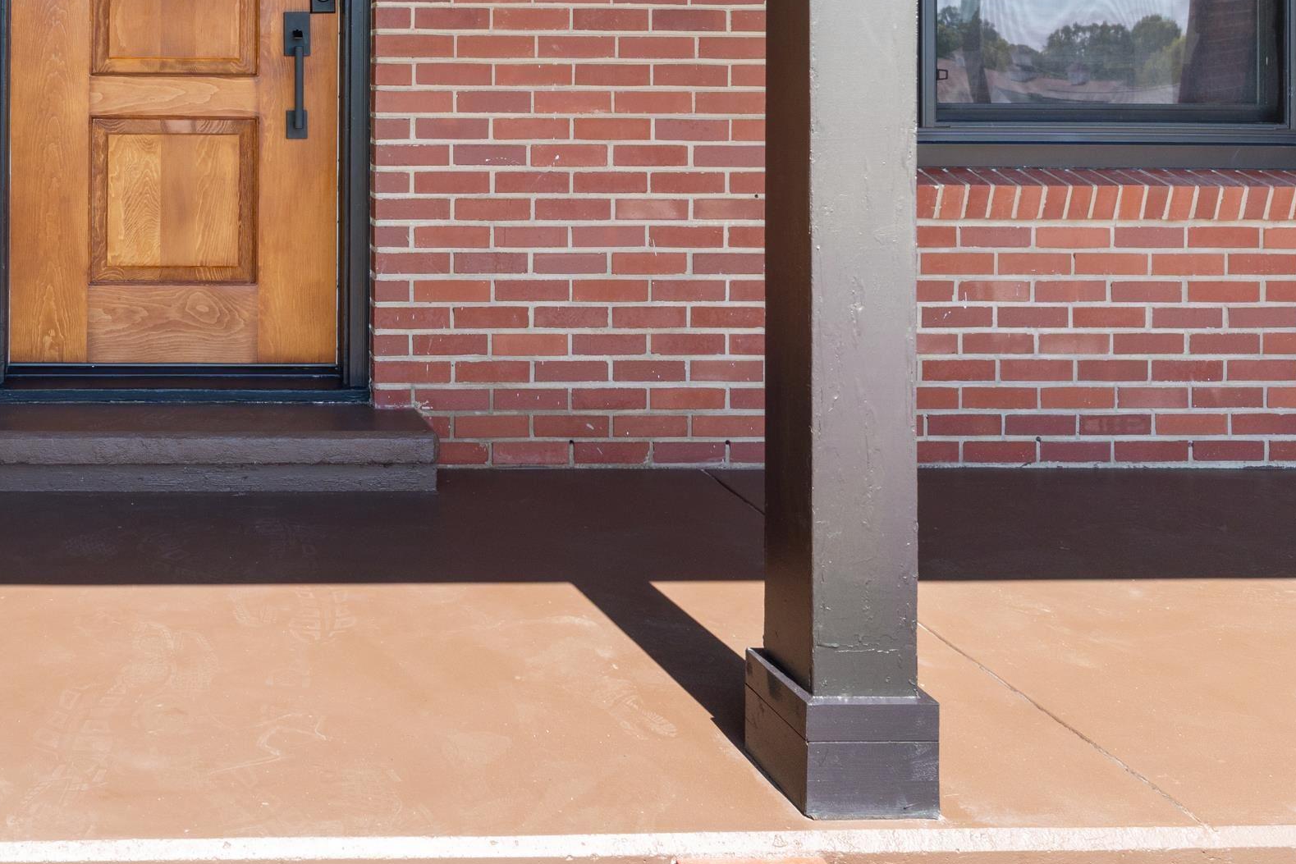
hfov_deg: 46.1
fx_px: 1385
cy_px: 66
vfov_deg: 32.7
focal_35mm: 38
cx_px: 167
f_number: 8
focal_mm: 13.5
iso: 320
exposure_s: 1/160
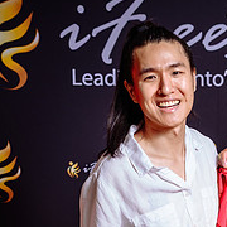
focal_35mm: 129
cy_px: 206
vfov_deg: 13.4
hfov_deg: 13.3
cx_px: 226
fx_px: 957
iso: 100
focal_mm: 47
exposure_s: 1/160
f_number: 3.5
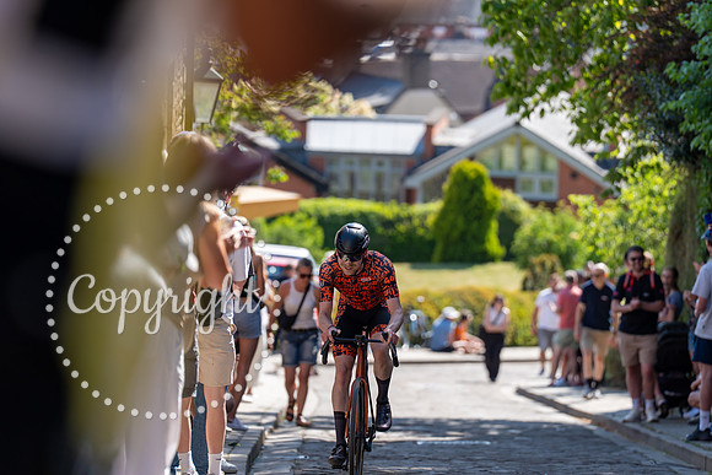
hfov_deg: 10.0
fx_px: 4066
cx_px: 356
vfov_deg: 6.7
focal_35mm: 206
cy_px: 238
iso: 200
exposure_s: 1/1000
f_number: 3.5
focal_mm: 200
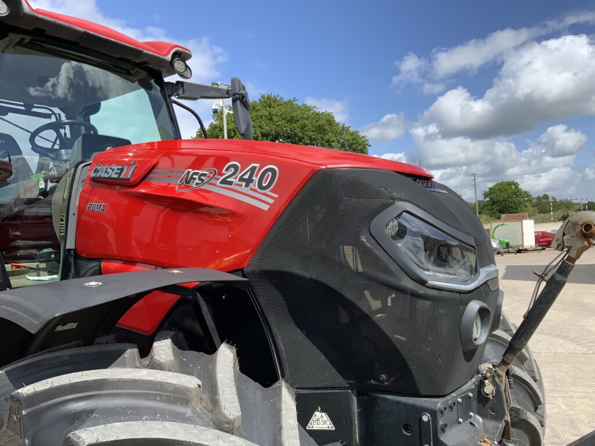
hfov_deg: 61.7
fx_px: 498
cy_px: 223
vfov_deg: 48.2
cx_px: 298
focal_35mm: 29
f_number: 1.8
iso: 16
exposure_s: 1/1577
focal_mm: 3
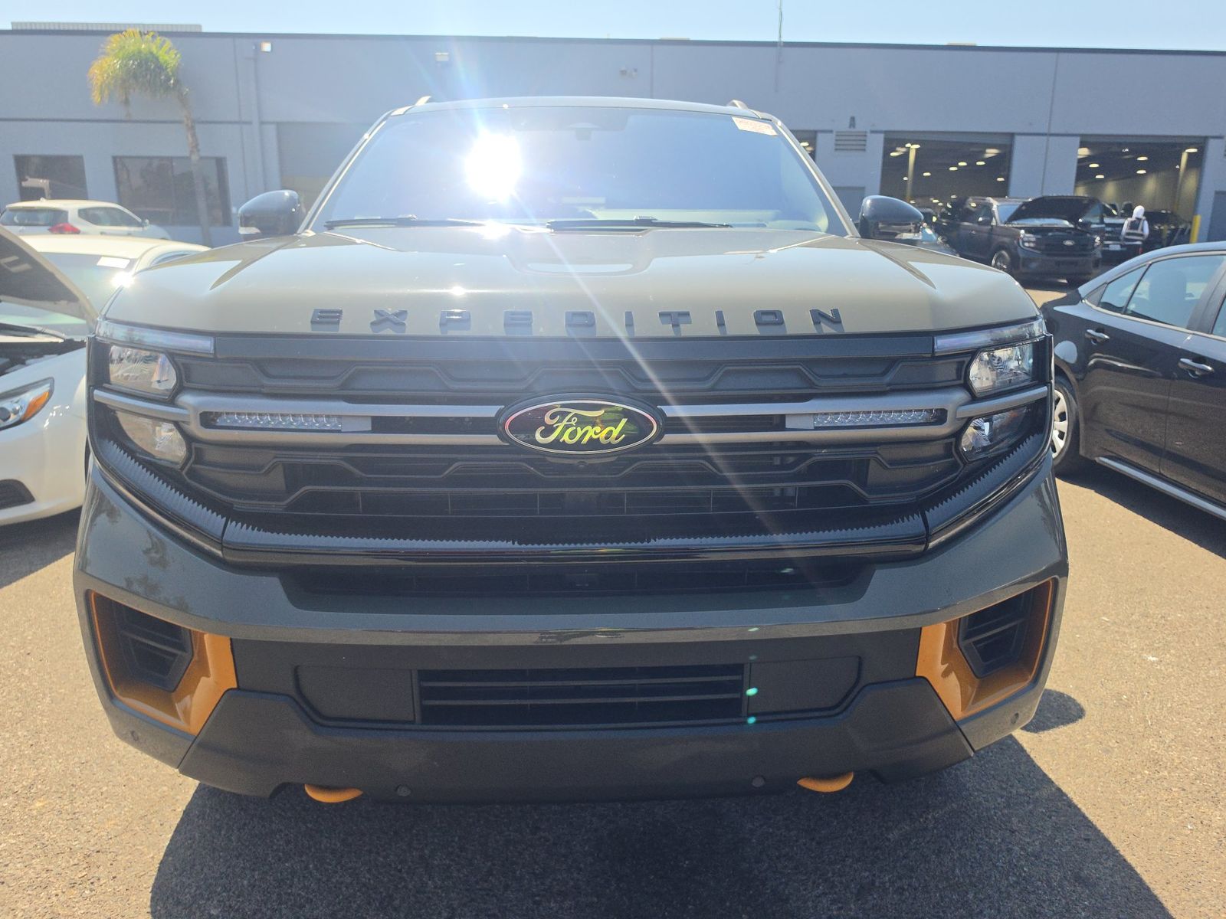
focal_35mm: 23
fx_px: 815
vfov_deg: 58.9
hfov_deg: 73.9
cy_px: 460
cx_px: 613
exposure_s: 1/5015
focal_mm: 6.5
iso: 63
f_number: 1.4
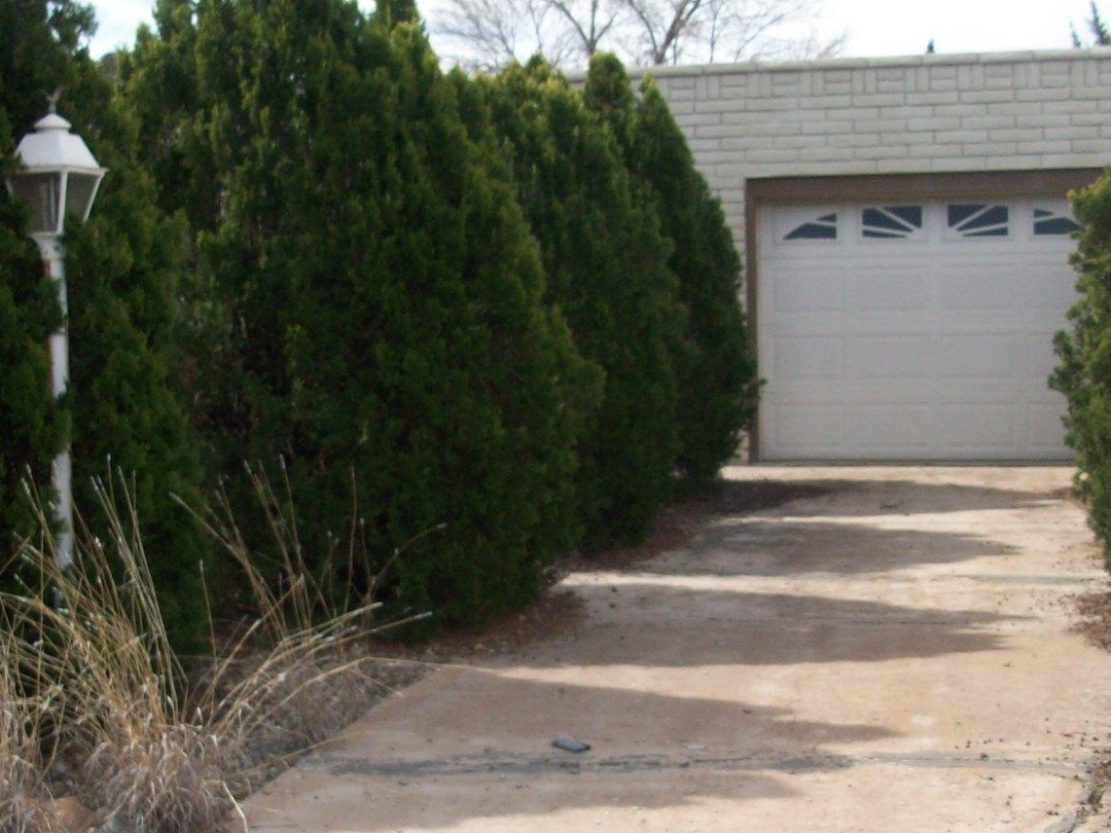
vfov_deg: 24.0
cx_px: 448
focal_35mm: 61
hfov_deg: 31.6
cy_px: 428
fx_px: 1957
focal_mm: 5.7
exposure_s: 1/664
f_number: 2.8
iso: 64
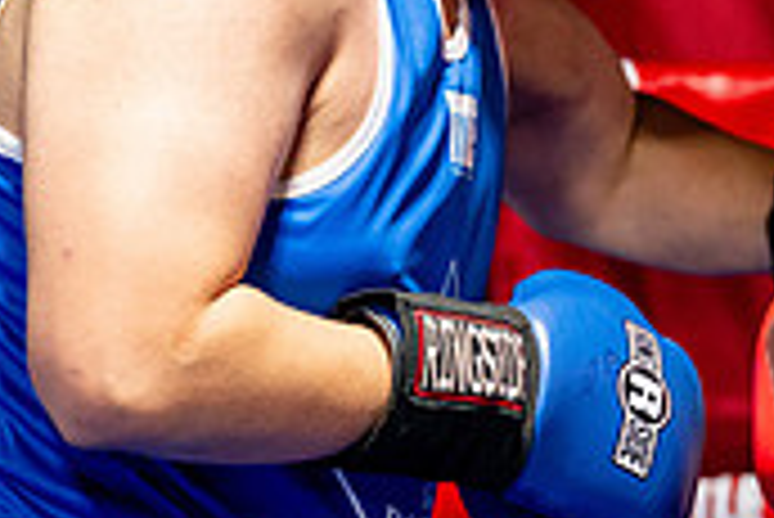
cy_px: 376
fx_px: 7251
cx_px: 778
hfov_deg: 6.1
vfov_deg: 4.1
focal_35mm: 337
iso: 4000
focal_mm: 100
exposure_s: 1/1000
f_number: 2
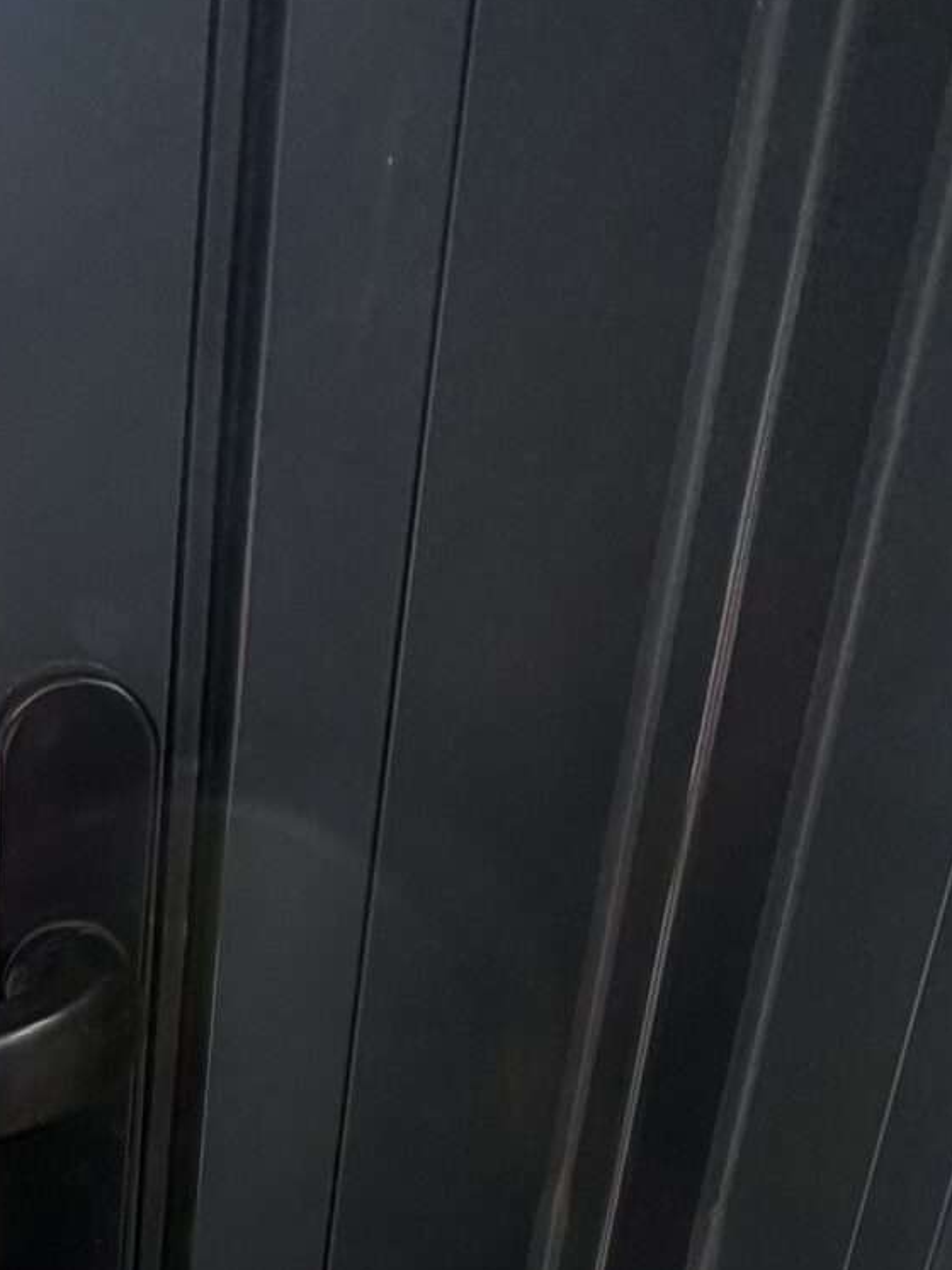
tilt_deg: -26.9
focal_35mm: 48
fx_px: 1761
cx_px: -75
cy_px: 1239
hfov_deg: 27.8
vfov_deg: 36.1
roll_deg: -0.6
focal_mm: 2.22
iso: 64
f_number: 2.2
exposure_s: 1/451
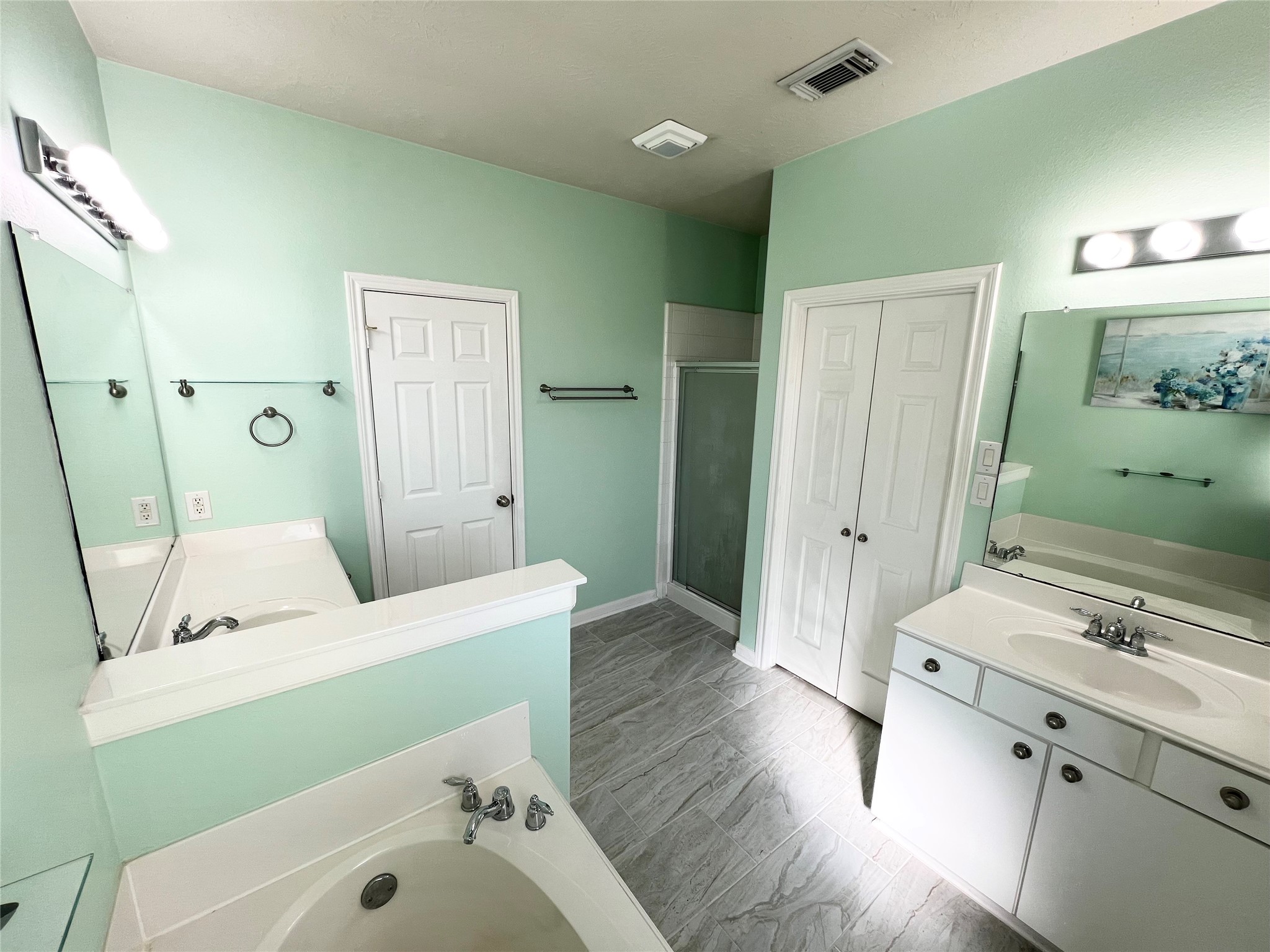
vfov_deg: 89.9
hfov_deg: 106.2
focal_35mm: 13
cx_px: 635
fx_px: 477
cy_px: 476
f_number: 1.8
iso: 50
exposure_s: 1/120
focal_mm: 1.57
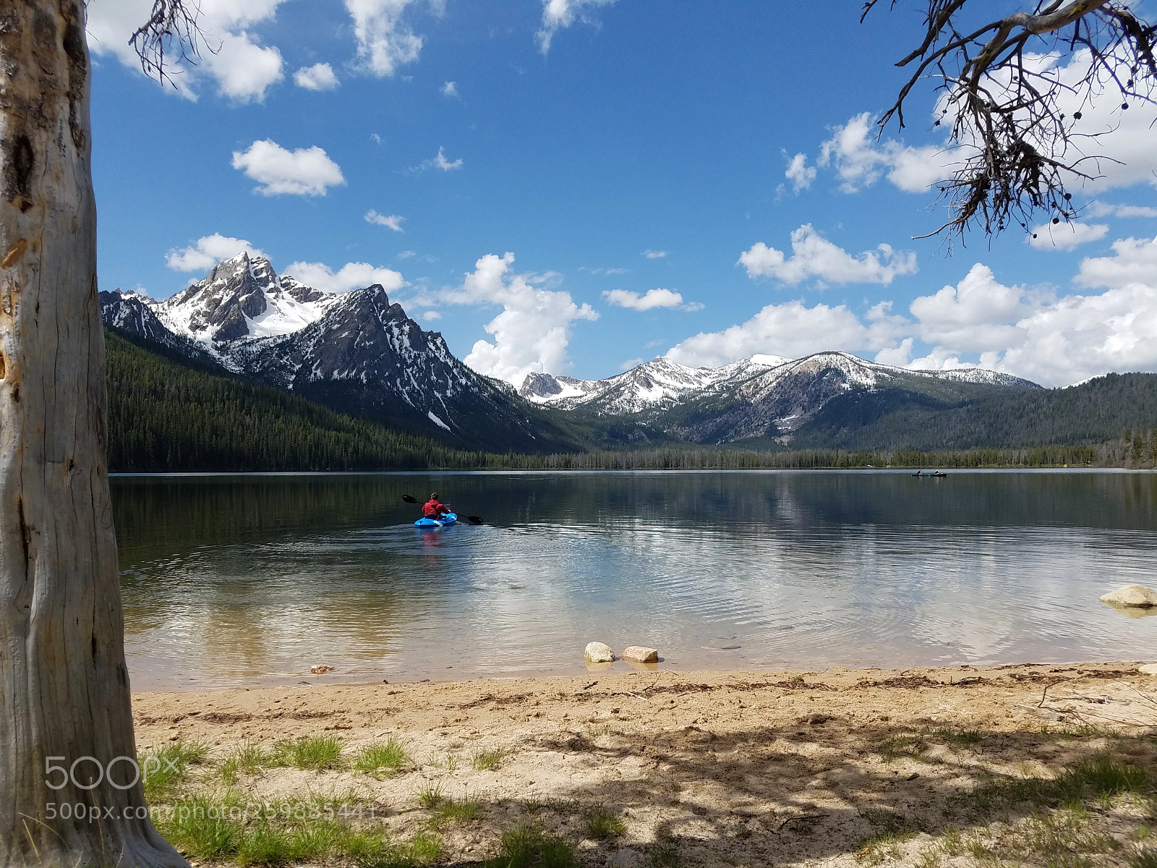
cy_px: 434
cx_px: 578
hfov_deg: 67.3
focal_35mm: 26
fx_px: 869
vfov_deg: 53.1
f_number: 1.7
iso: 50
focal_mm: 4.2
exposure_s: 1/3552
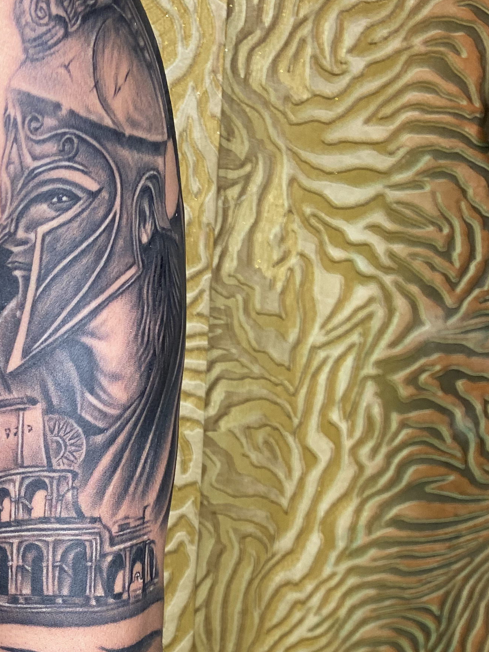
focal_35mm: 60
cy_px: 509
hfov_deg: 23.7
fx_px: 1130
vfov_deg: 31.5
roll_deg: -0.6
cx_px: 41
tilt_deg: -20.4
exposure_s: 1/100
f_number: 1.8
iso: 125
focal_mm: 4.25
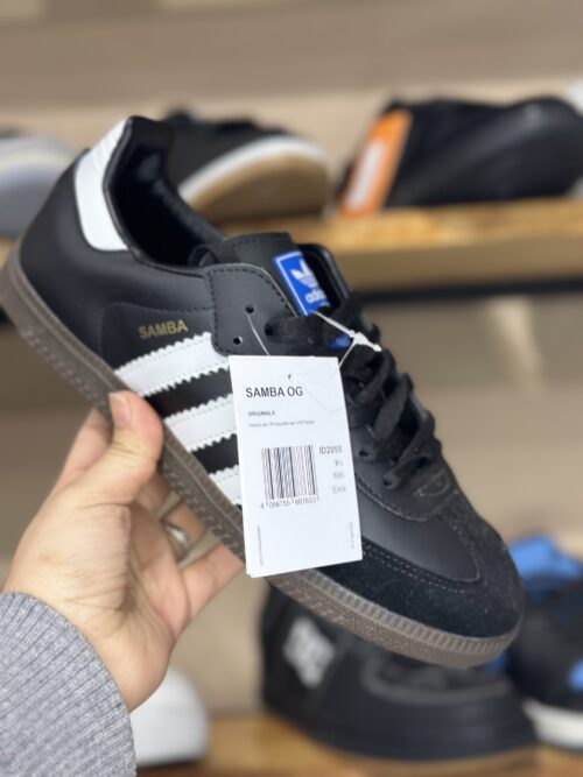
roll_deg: +1.8
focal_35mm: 48
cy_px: 388
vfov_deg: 39.7
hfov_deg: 30.3
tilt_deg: +2.3
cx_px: 292
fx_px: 1078
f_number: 1.78
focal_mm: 6.86
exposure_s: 1/50
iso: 80
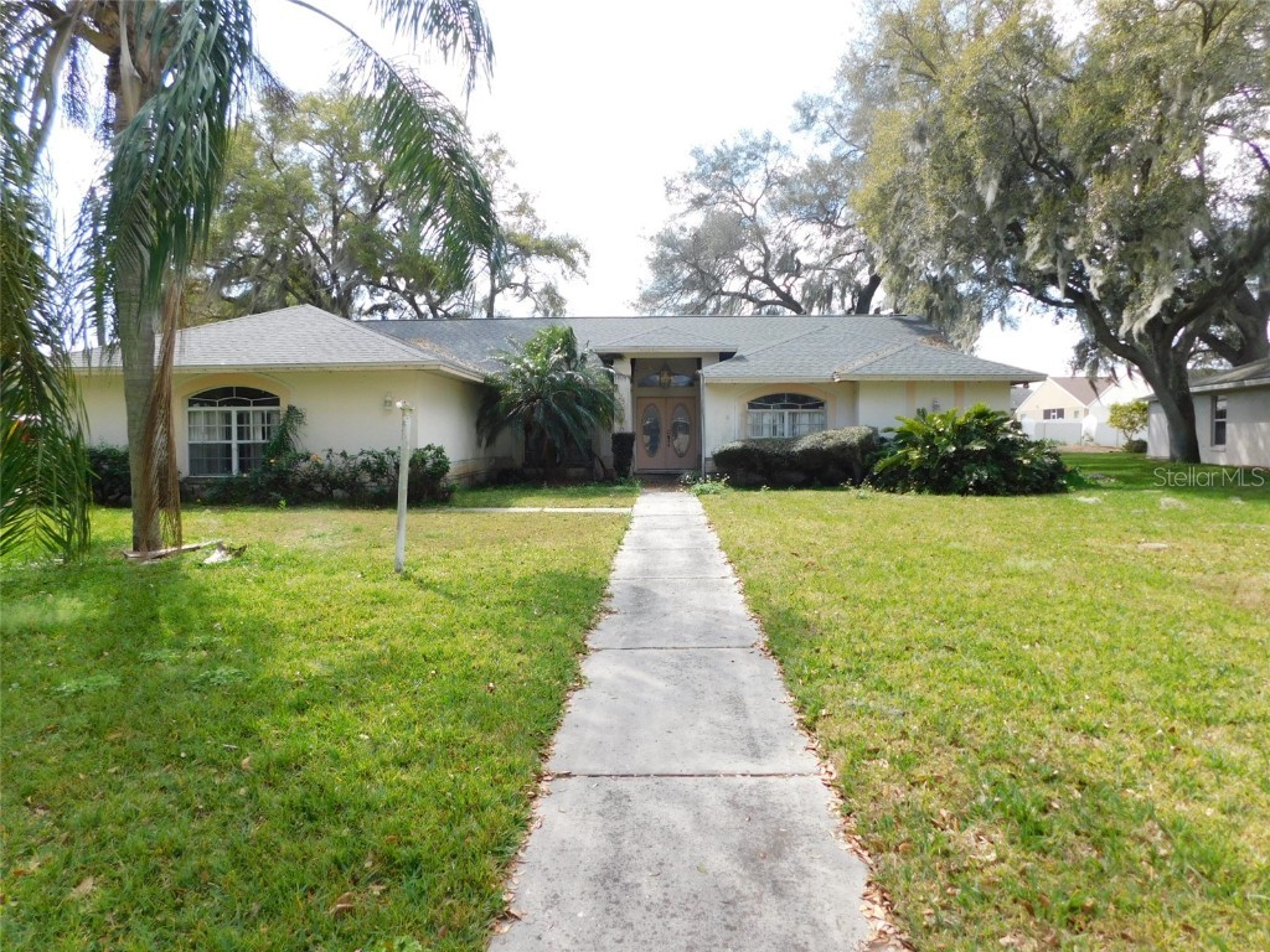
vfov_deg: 58.9
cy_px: 476
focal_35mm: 23
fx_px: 844
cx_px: 635
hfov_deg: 73.9
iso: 125
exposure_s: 1/500
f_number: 3
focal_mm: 4
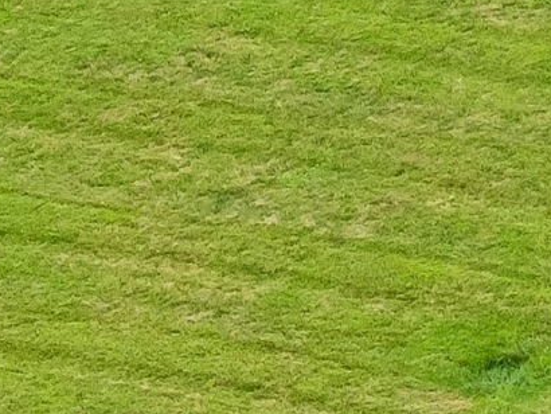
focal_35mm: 524
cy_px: -768
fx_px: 8346
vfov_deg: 2.8
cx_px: 888
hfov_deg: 3.8
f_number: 2.8
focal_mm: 19.4
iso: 100
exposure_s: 1/320
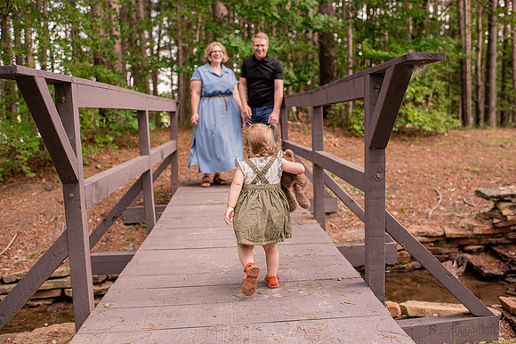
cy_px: 172
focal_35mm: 35
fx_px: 502
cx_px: 258
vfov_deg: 37.9
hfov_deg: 54.4
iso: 400
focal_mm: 35
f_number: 2.8
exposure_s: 1/640
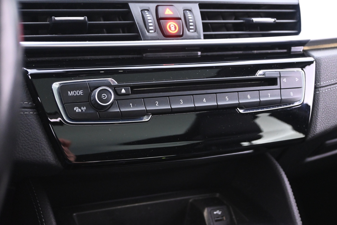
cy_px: 112
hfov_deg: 41.7
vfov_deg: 28.5
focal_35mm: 47
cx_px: 168
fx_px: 442
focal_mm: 31.5
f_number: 5
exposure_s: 1/4
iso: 3200
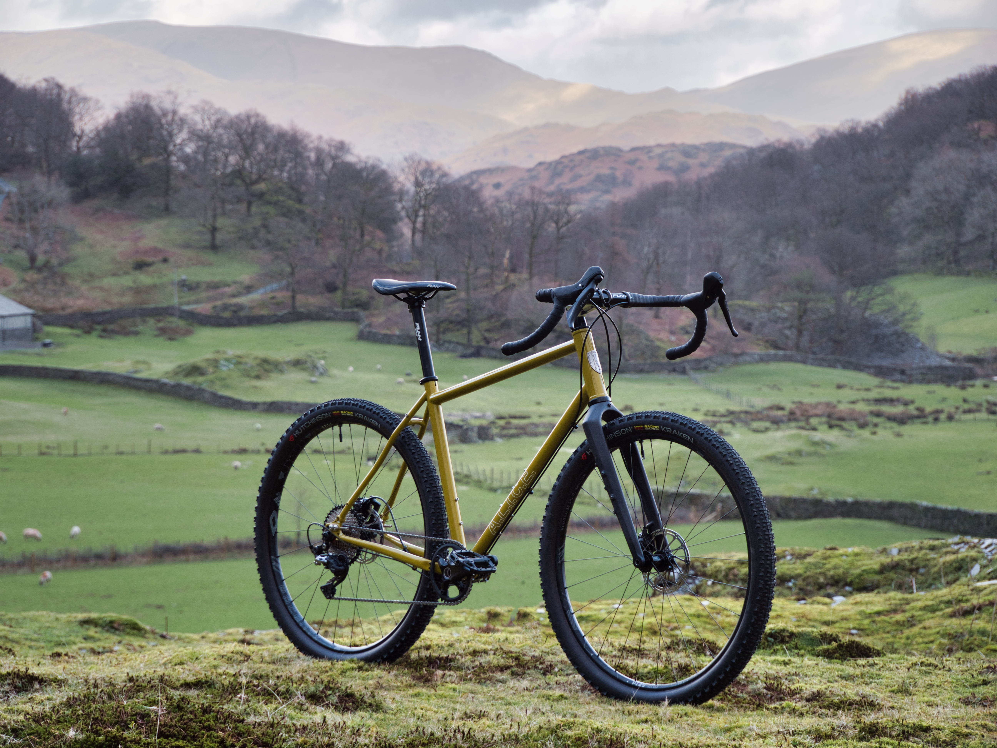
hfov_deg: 16.4
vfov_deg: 12.3
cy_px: 374
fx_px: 3456
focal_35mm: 120
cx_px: 498
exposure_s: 1/125
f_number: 5.6
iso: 320
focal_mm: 60
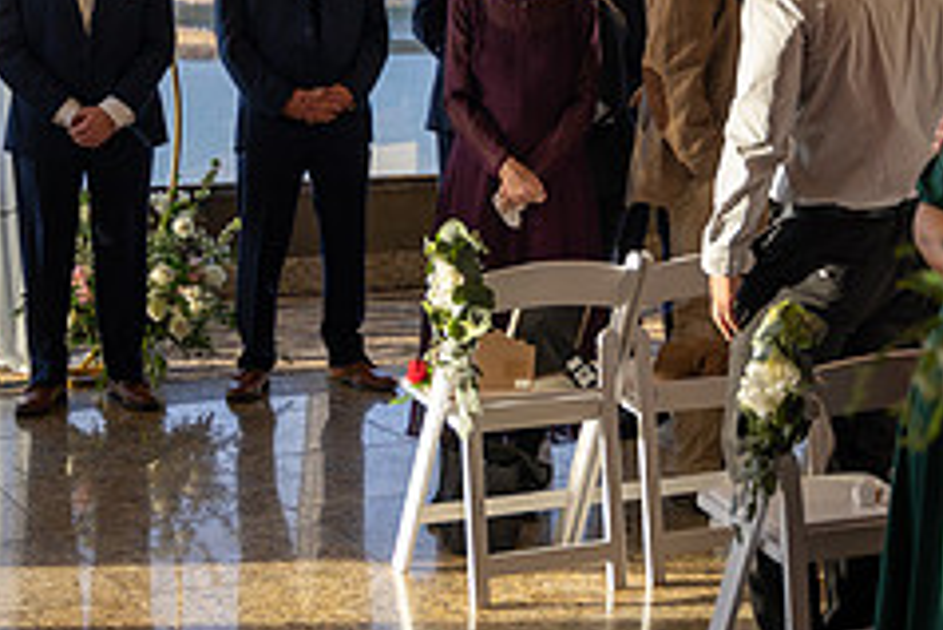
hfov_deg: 22.8
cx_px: 770
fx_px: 2306
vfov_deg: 15.4
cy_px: 107
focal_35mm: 88
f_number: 2.8
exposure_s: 1/250
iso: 125
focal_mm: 34.4
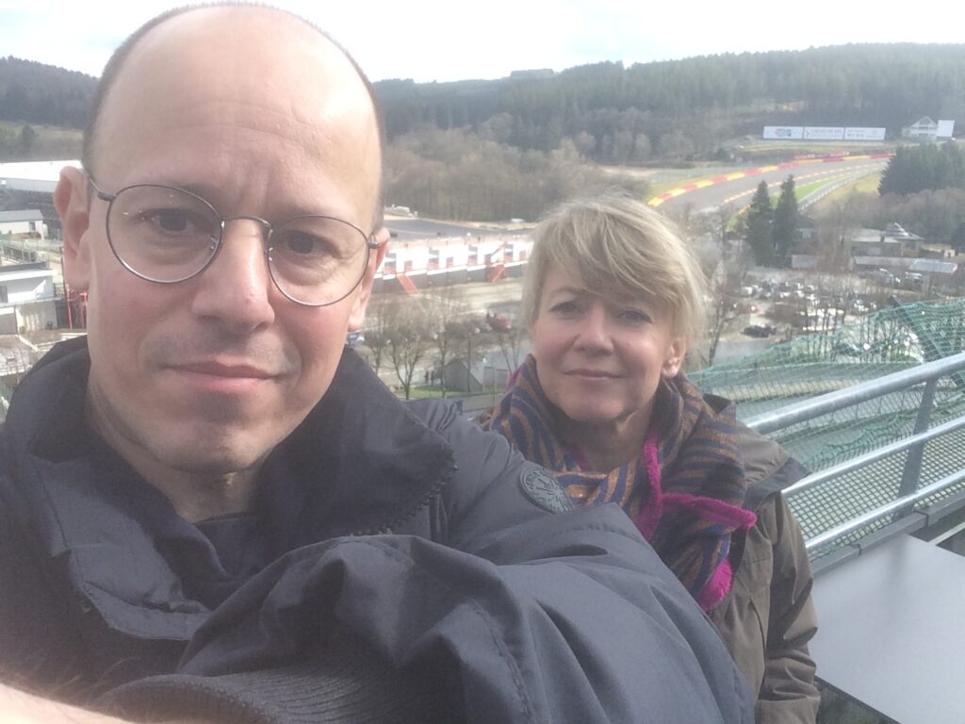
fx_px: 864
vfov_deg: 45.4
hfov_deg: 58.4
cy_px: 362
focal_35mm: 31
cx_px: 482
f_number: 2.4
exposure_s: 1/682
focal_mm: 2.15
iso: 50
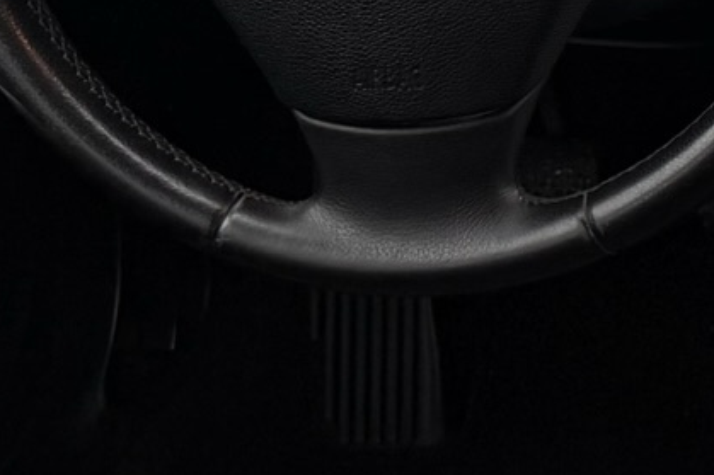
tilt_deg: -23.1
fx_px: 2419
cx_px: 1345
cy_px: -5
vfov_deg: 11.1
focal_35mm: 122
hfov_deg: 14.5
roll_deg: -0.2
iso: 100
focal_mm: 6.76
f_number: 1.78
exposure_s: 1/121
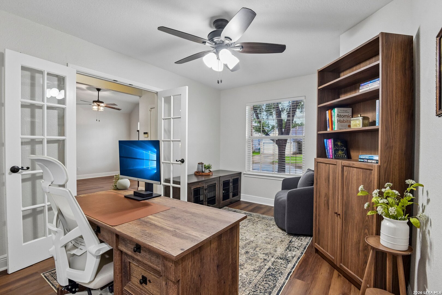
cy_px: 148
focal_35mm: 17
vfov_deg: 70.4
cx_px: 221
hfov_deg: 93.3
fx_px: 209
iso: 1600
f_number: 8
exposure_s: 1/15
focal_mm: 17
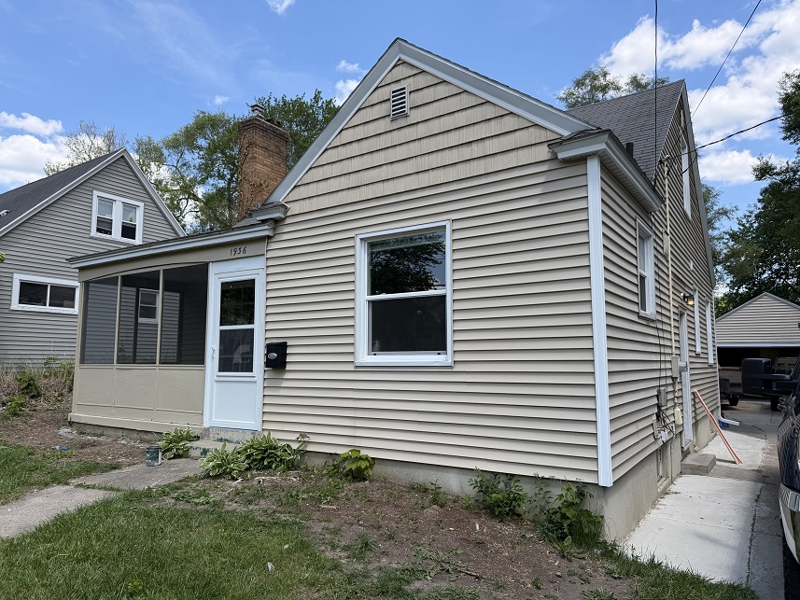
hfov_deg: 71.6
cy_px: 300
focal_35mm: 24
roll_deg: +0.0
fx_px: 555
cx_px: 400
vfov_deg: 56.8
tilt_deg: +6.6
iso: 80
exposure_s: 1/2703
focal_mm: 6.76
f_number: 1.78
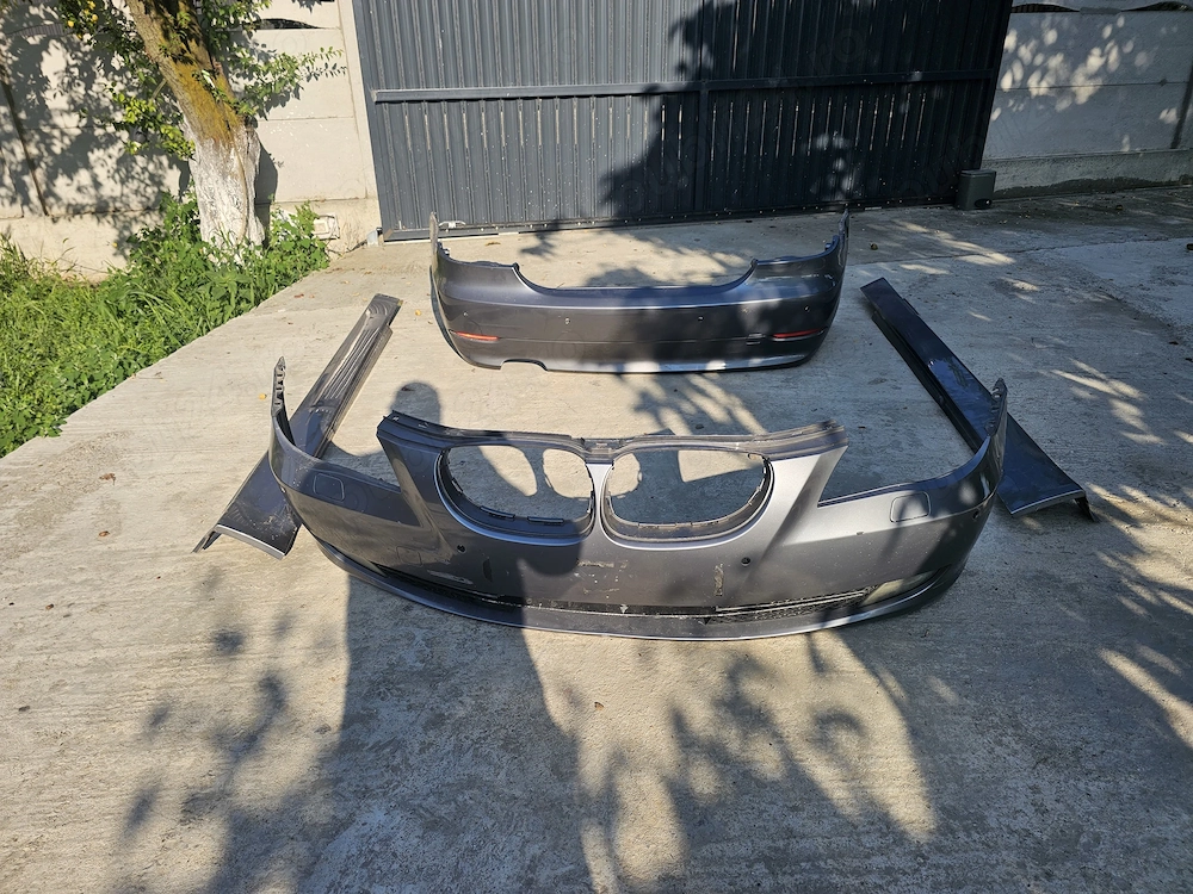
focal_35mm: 23
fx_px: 793
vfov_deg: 58.9
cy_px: 447
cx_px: 596
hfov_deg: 73.9
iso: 10
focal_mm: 6.3
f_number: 1.7
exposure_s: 1/556
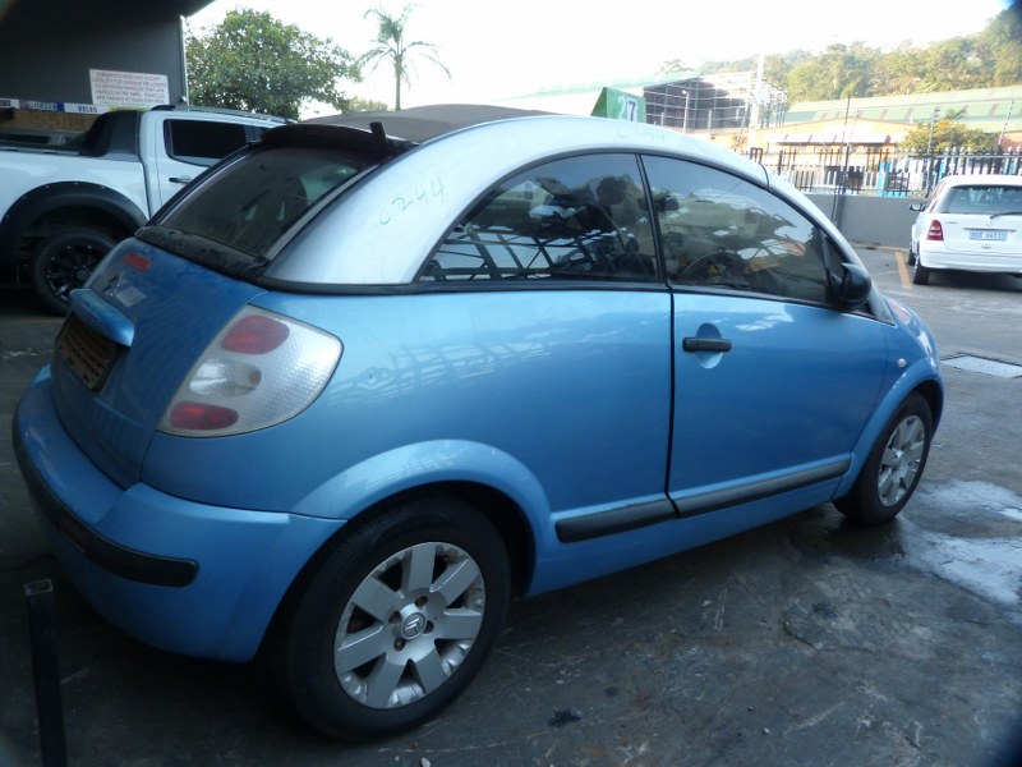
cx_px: 511
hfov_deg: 69.4
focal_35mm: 25
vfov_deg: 54.9
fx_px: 738
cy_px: 384
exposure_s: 1/60
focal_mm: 4.5
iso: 125
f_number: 2.8
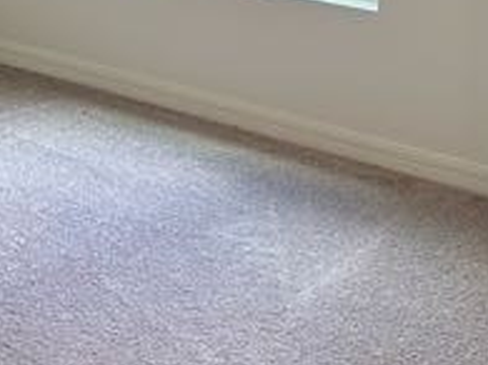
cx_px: -38
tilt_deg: -6.2
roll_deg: +1.6
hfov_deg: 18.4
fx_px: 1451
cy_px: -171
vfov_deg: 13.6
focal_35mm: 103
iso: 100
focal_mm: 6.76
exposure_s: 1/297
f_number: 1.78
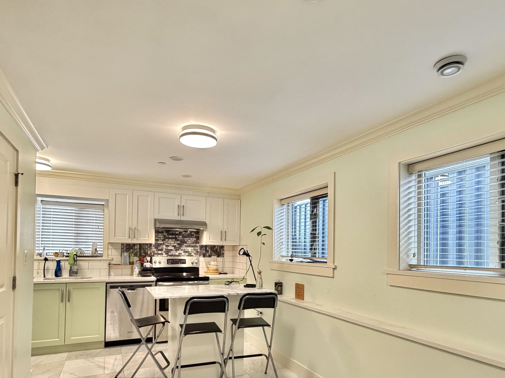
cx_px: 263
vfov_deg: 60.0
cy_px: 245
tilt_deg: +1.5
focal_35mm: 22
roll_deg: -0.5
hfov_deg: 76.3
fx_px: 321
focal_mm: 2.22
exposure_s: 1/60
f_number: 2.2
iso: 500
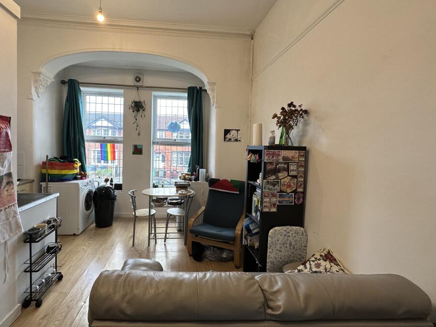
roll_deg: -1.5
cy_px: 158
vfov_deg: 78.1
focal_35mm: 16
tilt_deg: -2.0
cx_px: 189
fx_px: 202
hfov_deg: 94.0
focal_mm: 2.22
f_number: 2.2
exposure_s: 1/100
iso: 100
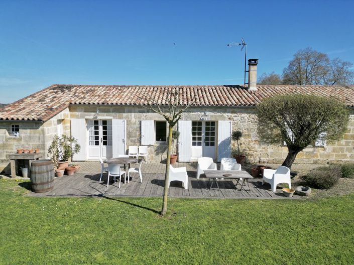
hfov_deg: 71.6
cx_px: 177
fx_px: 245
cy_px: 132
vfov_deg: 56.8
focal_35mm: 24
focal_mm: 6.72
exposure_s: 1/4000
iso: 160
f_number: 1.7
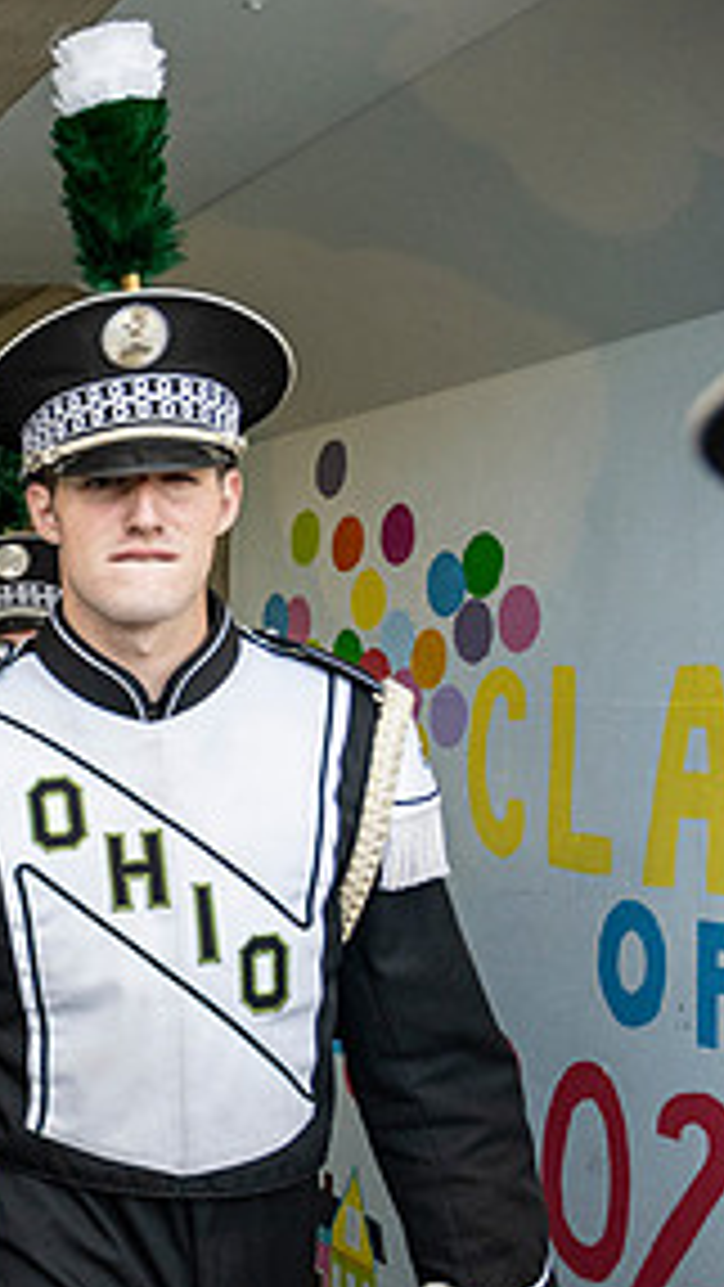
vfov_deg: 40.4
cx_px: -558
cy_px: 776
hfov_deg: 18.6
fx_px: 1740
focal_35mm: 51
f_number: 4
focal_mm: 24
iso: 1600
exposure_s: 1/800
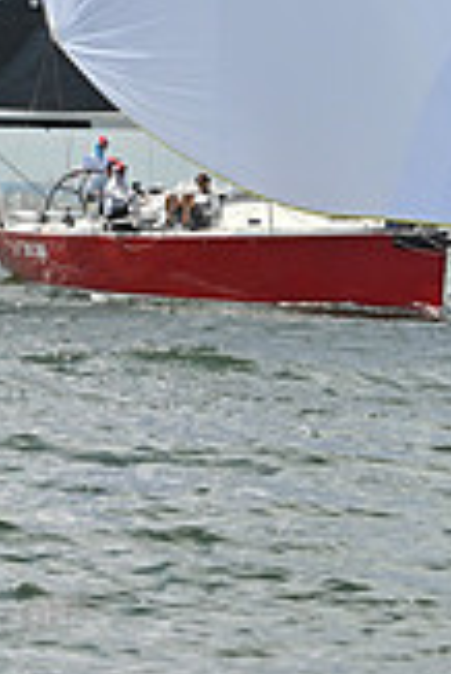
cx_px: 304
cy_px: -29
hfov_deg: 4.6
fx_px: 5663
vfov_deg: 6.8
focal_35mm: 302
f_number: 9
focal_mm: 85
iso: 320
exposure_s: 1/1600
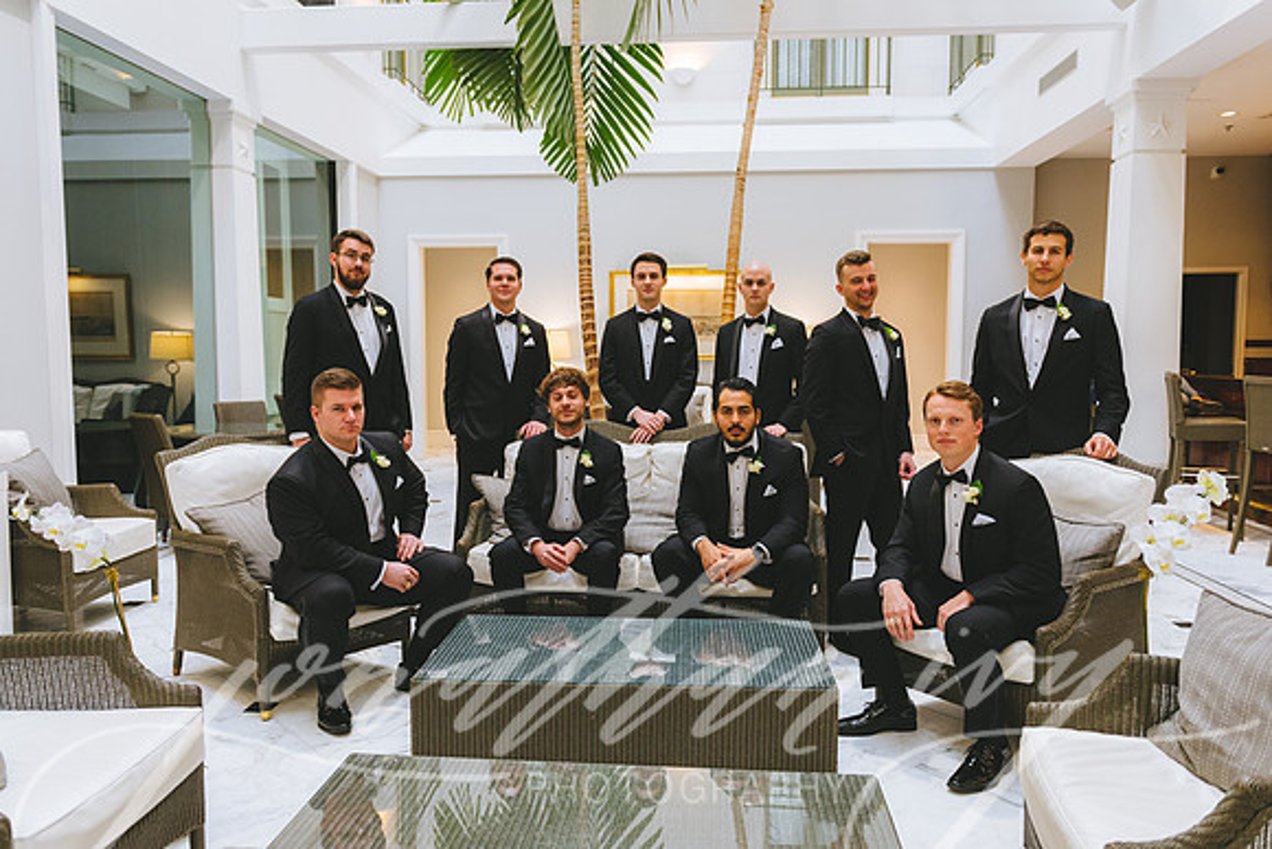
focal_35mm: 27
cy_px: 424
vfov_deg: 48.0
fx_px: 954
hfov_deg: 67.4
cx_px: 636
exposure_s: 1/125
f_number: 4
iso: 800
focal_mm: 27
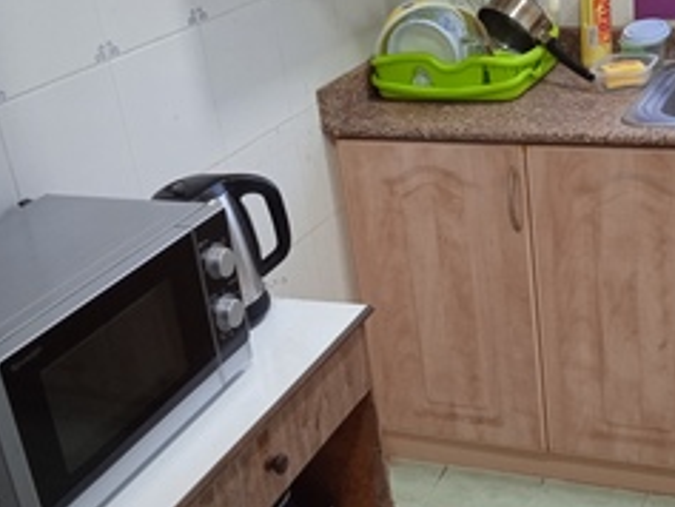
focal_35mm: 54
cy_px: 269
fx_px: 1054
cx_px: 497
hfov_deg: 34.8
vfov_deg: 27.1
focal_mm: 3.43
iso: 792
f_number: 2.2
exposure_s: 1/20
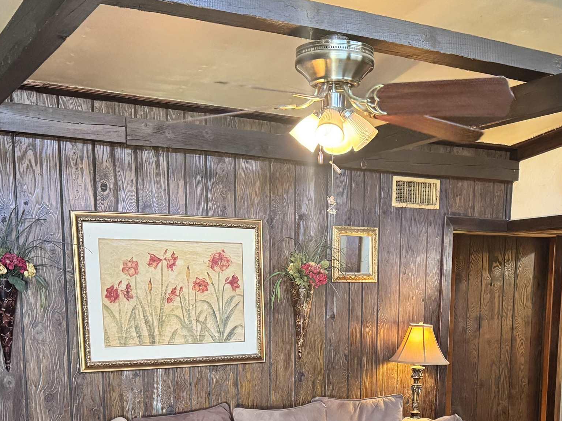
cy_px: 414
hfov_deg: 39.5
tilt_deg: -8.8
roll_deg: -0.8
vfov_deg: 28.5
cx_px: 331
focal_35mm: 48
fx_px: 779
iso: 640
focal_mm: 6.76
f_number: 1.78
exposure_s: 1/40
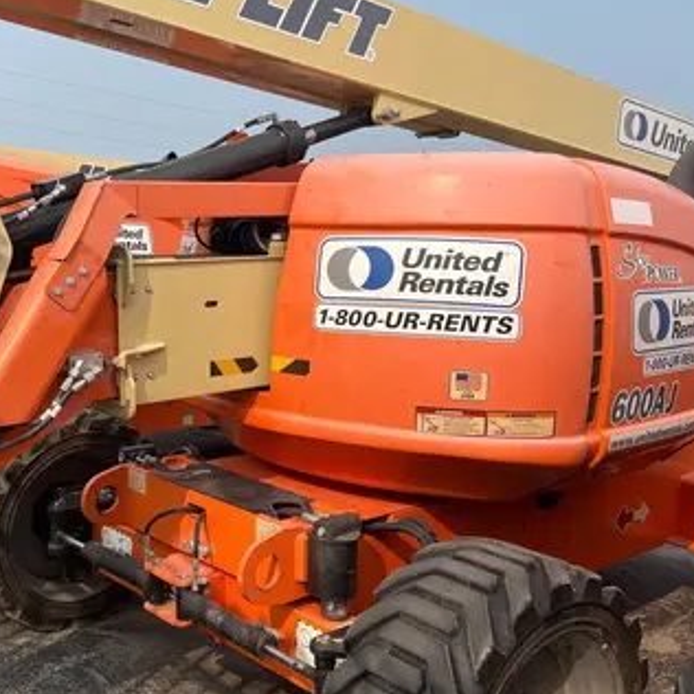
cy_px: 361
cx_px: 231
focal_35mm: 40
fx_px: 907
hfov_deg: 41.3
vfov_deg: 41.9
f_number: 1.6
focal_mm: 5.1
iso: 50
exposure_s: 1/2825
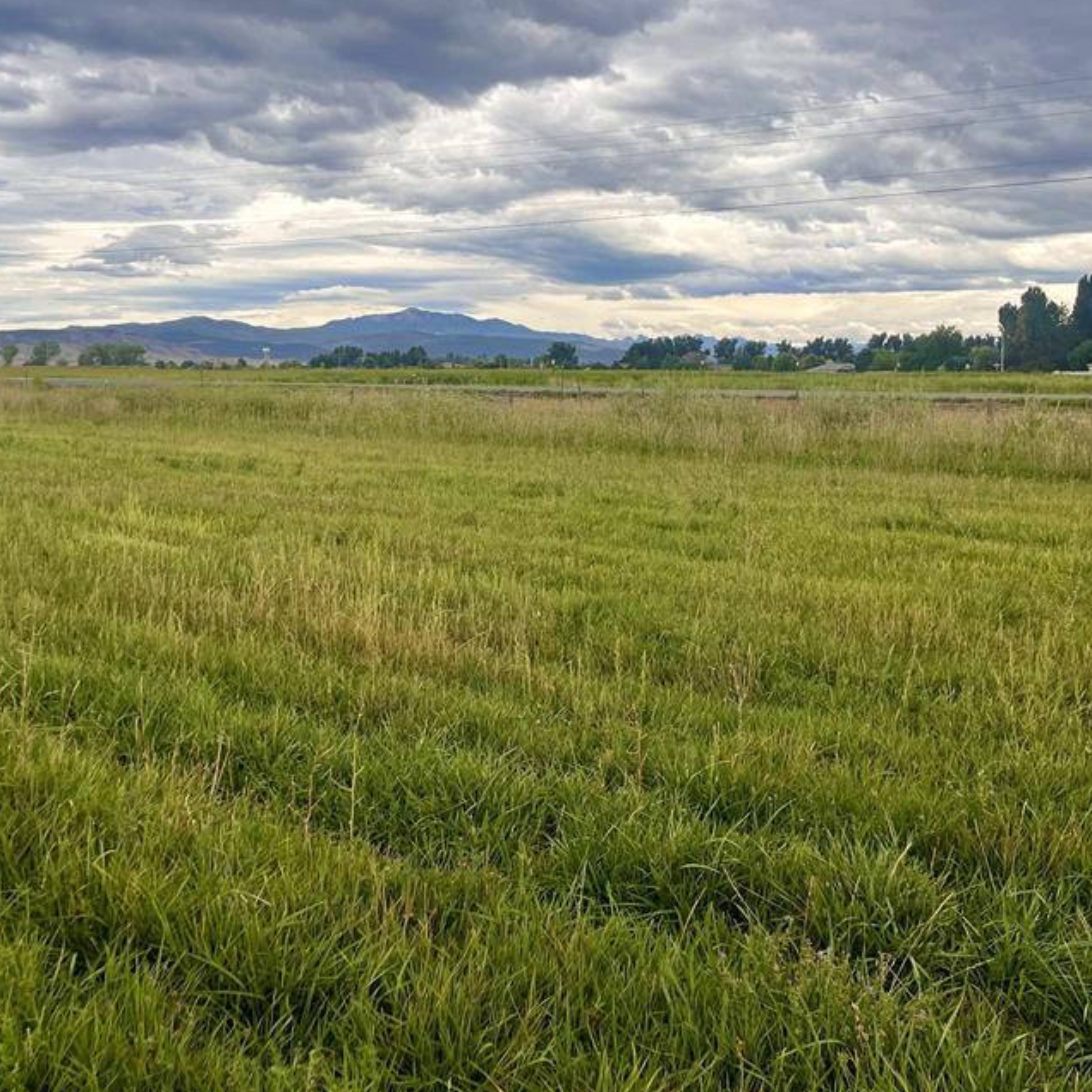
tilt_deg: -2.8
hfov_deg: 44.8
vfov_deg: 44.8
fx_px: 1321
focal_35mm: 37
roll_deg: +0.6
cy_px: 455
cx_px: 474
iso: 50
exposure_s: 1/858
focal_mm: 5.1
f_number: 1.6
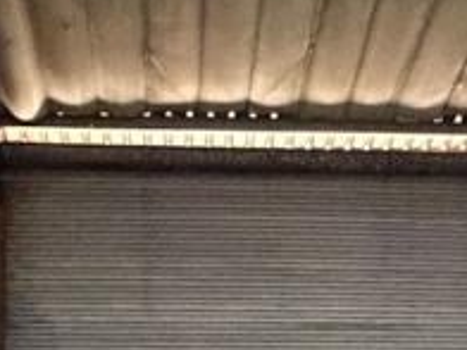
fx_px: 769
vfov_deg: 22.1
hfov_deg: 33.8
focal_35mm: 57
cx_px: 224
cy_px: 498
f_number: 2.2
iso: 1250
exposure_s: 1/55
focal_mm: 2.22
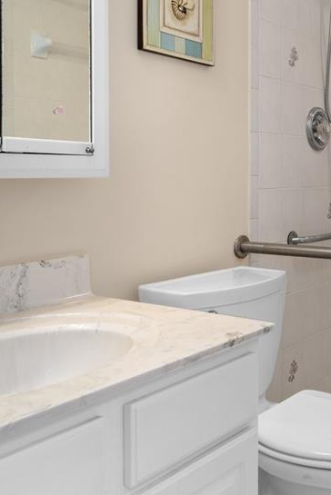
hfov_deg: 28.2
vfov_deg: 43.9
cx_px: 350
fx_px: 606
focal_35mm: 44
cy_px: 165
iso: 320
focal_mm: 20
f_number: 8
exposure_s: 1/5
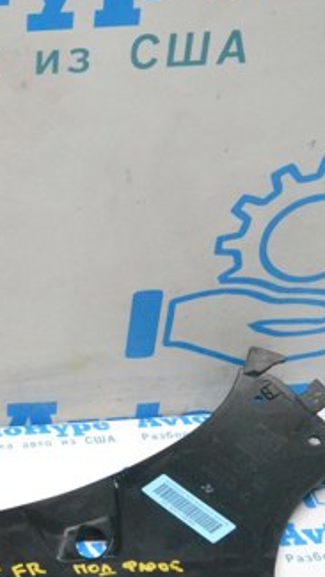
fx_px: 1041
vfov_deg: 31.0
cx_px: -181
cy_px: 327
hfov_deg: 16.1
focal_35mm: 68
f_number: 10
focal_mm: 22
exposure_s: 1/160
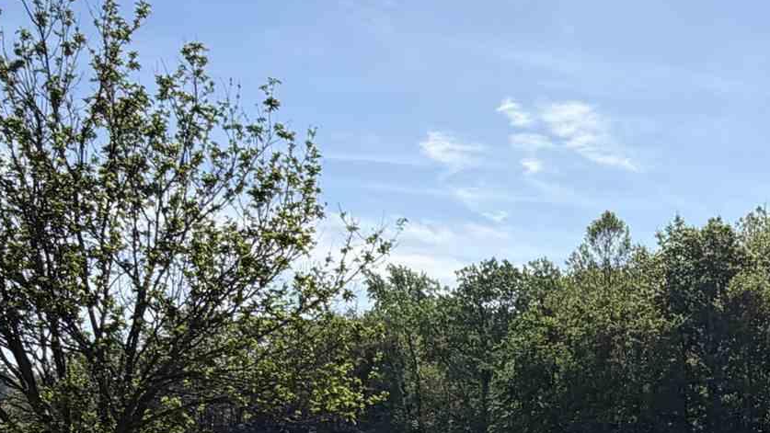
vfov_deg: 20.1
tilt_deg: -5.2
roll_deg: -0.9
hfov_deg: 36.3
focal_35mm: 56
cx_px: 581
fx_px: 1143
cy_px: 526
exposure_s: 1/1189
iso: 20
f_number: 2.2
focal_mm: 2.22
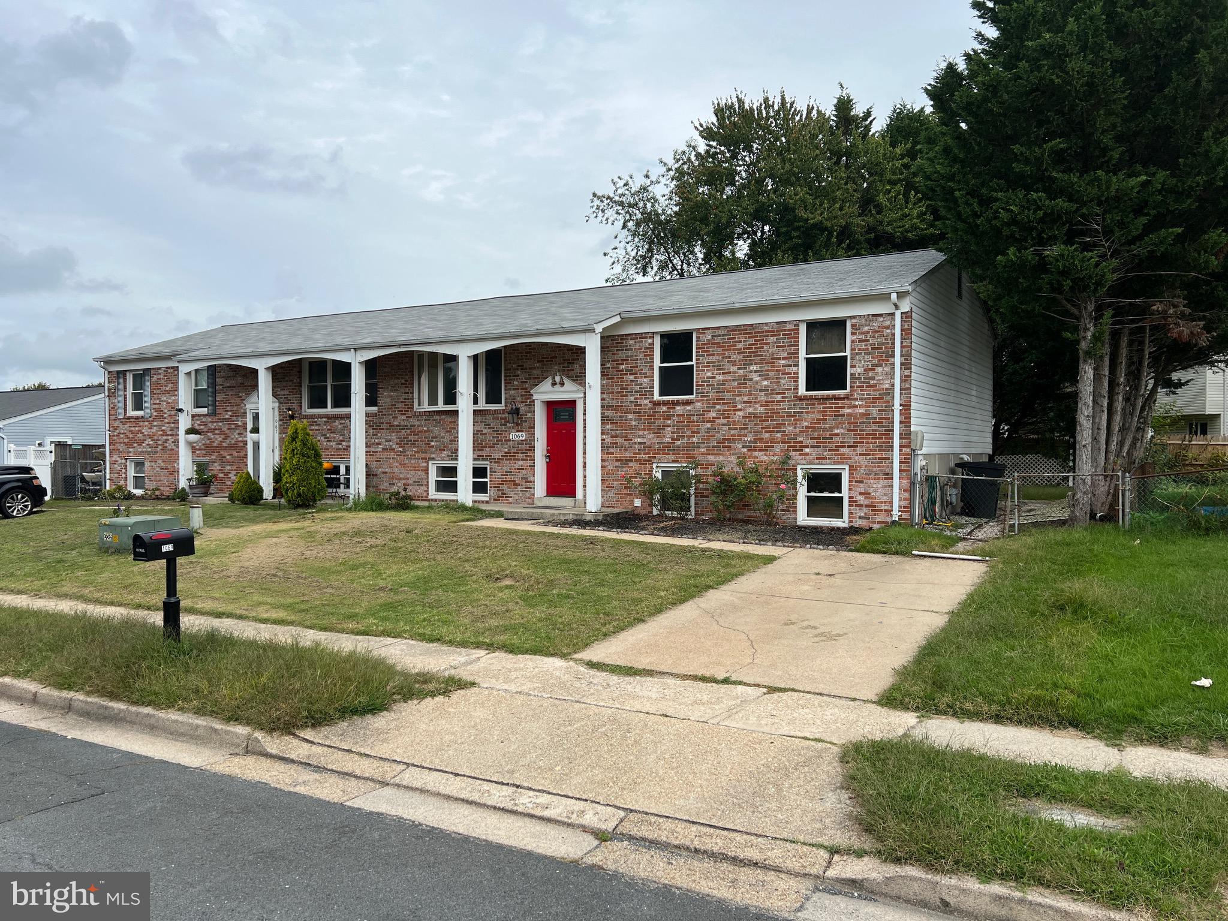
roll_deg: +0.4
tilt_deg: -0.9
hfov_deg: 67.3
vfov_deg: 53.1
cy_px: 460
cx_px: 614
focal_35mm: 26
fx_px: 922
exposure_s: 1/3571
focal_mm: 5.7
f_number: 1.5
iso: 50
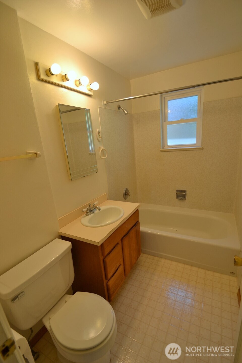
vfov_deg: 100.4
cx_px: 121
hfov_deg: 77.3
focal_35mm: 15
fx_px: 151
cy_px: 182
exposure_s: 1/30
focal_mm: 10
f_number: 3.5
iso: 100
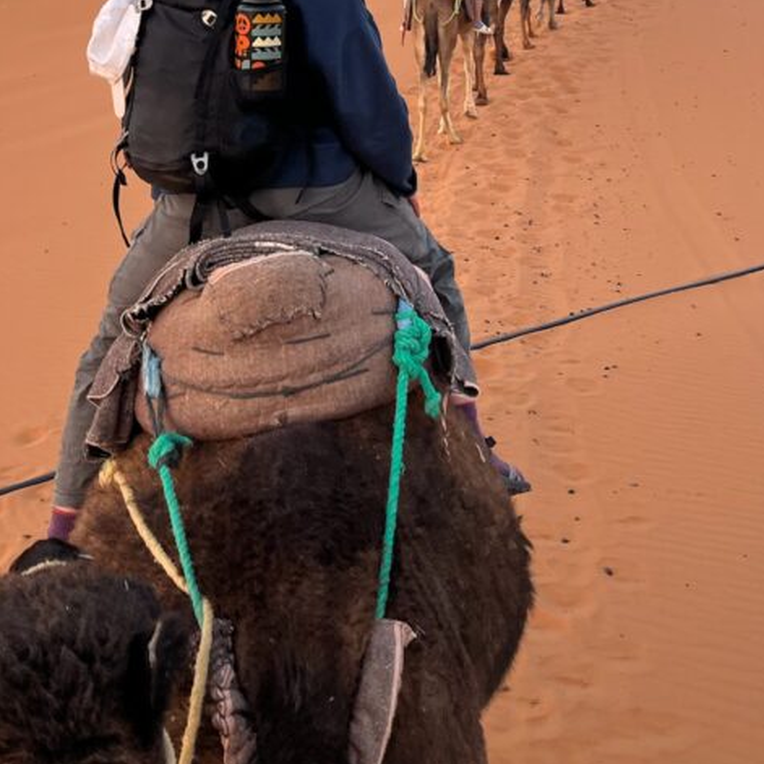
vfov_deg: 30.7
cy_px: -57
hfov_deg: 34.0
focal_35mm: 50
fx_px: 1249
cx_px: 334
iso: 40
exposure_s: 1/230
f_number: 1.6
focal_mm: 5.1
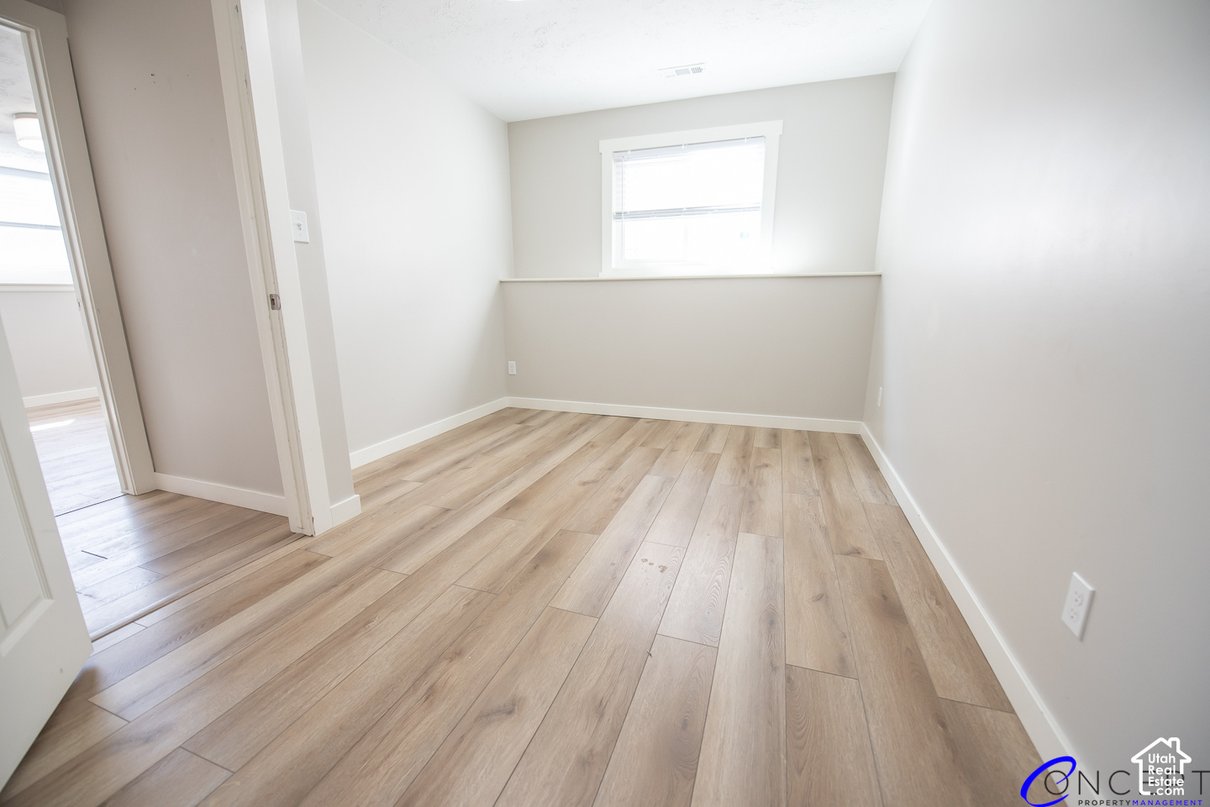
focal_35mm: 14
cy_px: 404
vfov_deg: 81.2
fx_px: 471
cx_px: 605
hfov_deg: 104.2
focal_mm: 14
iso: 1000
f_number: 3.5
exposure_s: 1/250
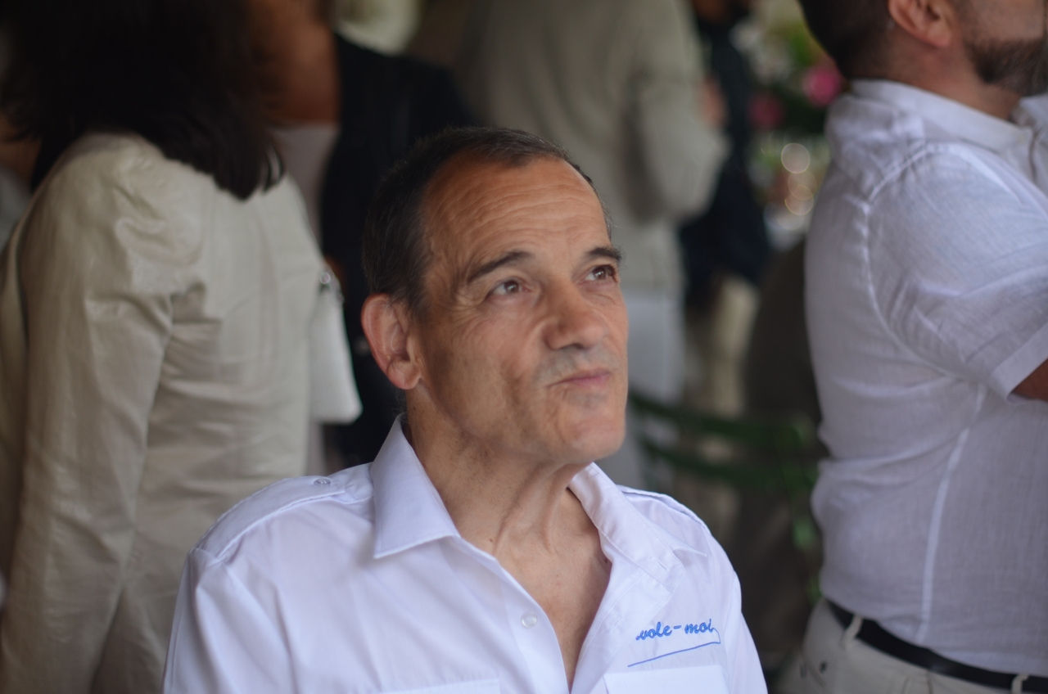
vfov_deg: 18.1
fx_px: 2179
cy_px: 347
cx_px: 524
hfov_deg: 27.0
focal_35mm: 75
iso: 200
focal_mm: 50
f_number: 1.4
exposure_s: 1/125
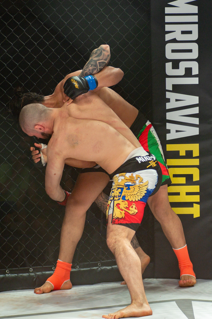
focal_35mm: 142
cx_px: 92
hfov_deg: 9.6
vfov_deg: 14.4
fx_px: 1259
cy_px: 160
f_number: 4
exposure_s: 1/640
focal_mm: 95
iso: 2000
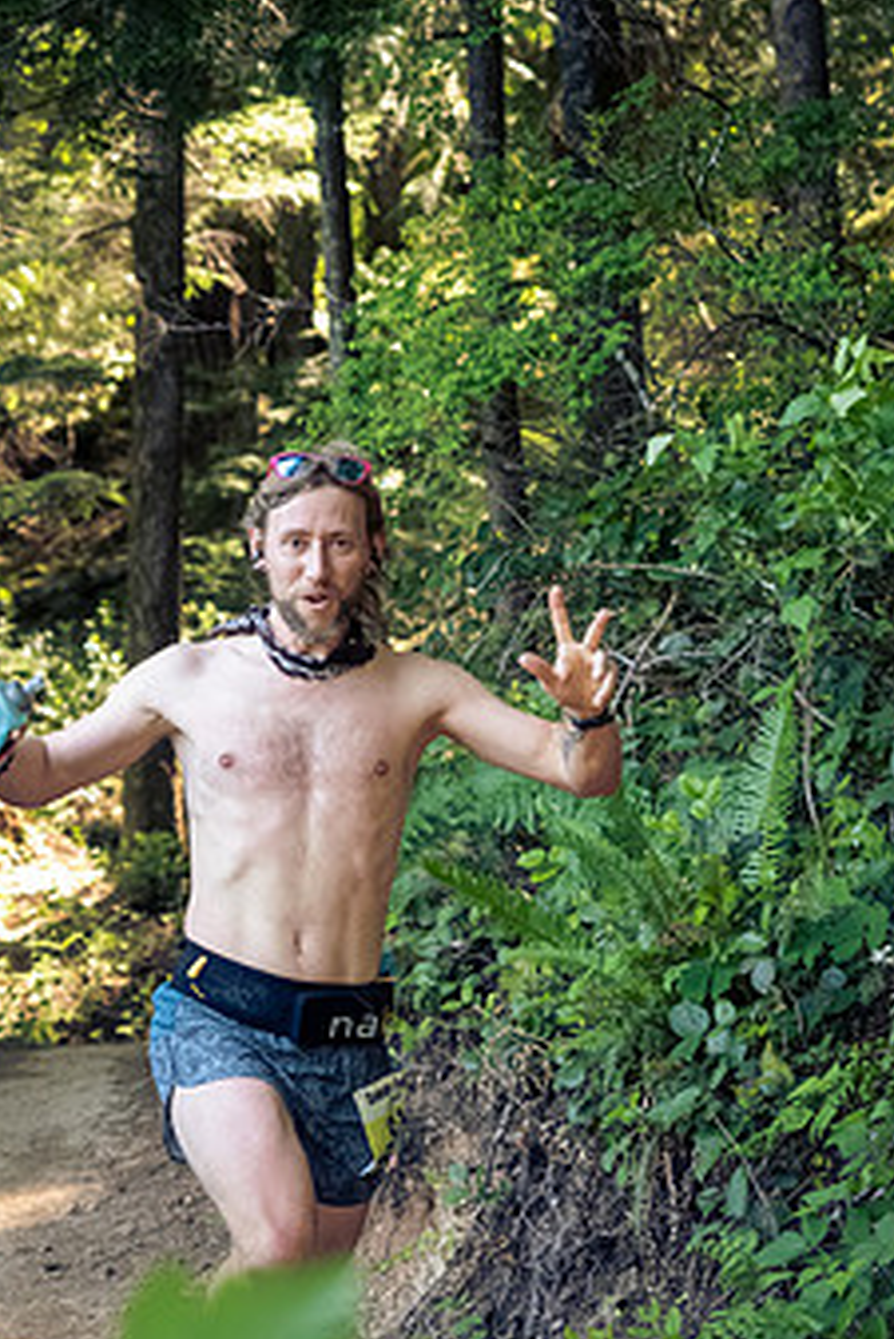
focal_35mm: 111
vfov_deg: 18.4
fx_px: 4130
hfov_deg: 12.3
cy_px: 755
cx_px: 292
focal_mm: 40
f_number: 2.8
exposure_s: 1/1000
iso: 4000
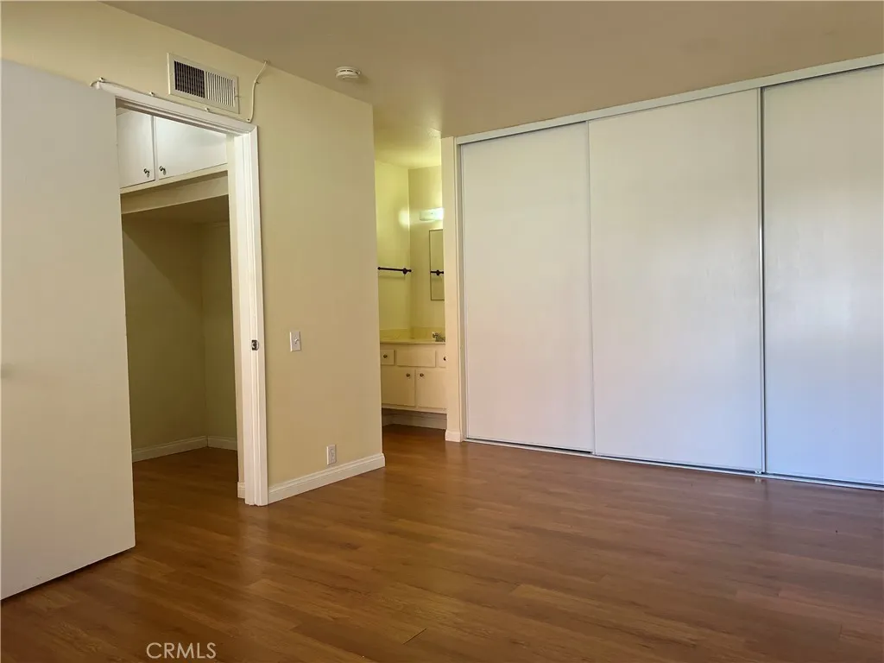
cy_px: 332
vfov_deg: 53.1
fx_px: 664
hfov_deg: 67.3
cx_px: 442
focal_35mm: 26
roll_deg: +1.1
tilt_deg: -2.0
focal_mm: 5.7
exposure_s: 1/121
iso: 100
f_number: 1.5
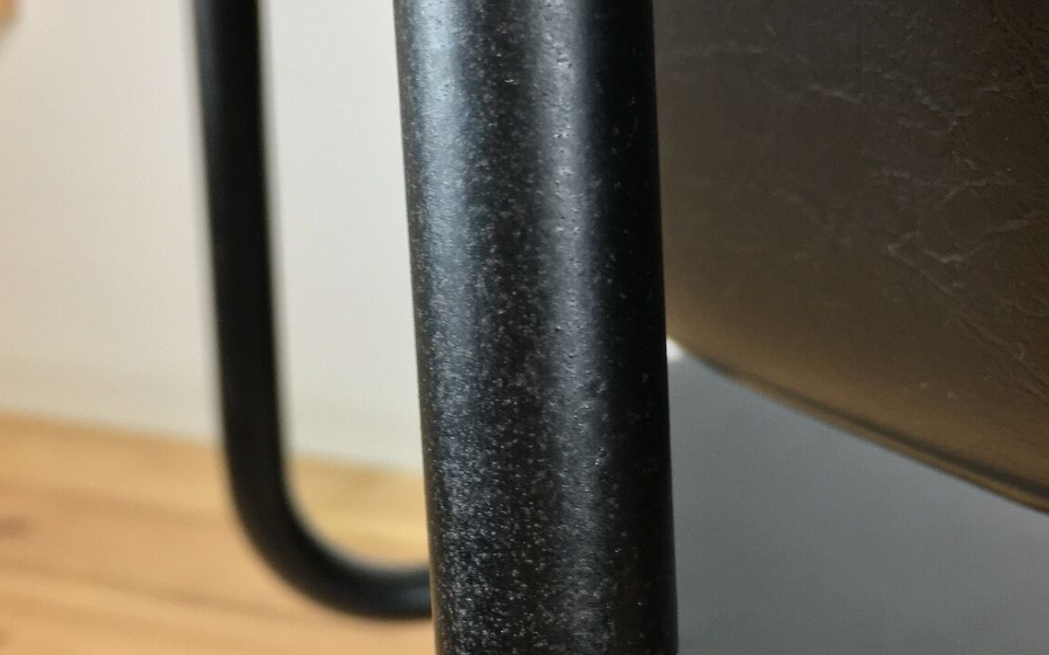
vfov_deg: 24.0
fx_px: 1544
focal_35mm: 54
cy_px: 316
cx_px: 583
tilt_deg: -14.5
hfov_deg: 37.5
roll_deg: +1.1
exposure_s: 1/33
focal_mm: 4.15
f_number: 2.2
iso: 80
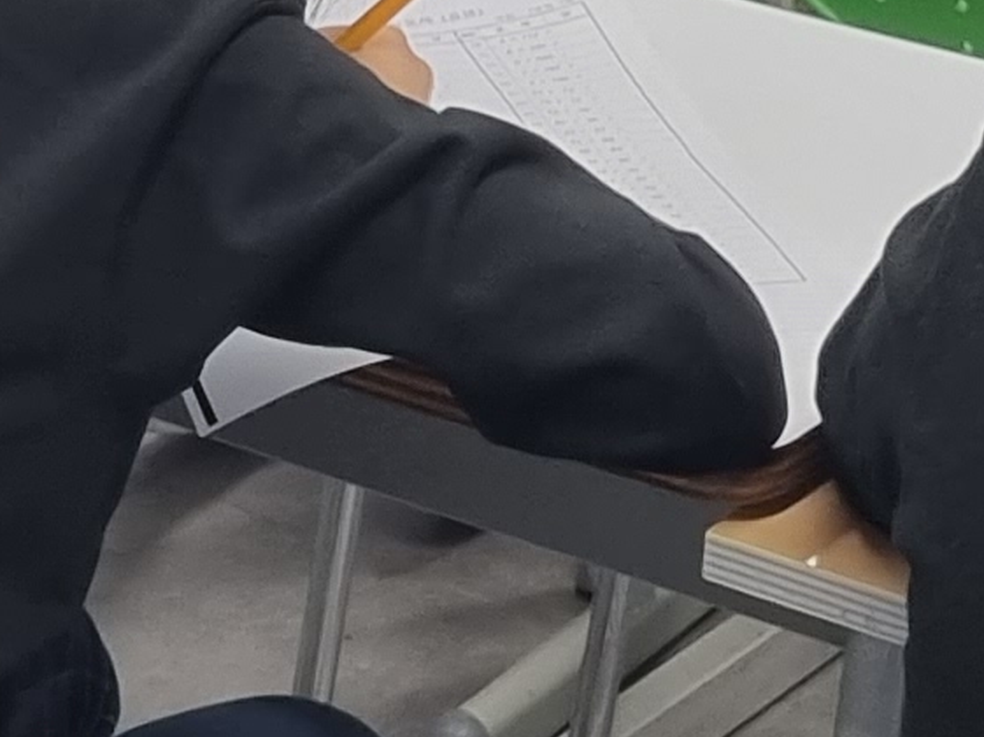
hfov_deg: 10.2
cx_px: -560
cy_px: -167
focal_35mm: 187
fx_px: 5312
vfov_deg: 7.9
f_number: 1.8
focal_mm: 5.4
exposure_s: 1/120
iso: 125
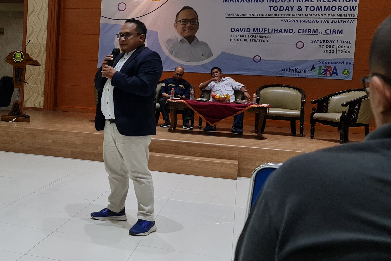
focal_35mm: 51
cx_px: 20
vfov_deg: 26.4
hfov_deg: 35.9
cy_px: 98
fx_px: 554
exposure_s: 1/100
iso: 250
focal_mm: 7
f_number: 1.8
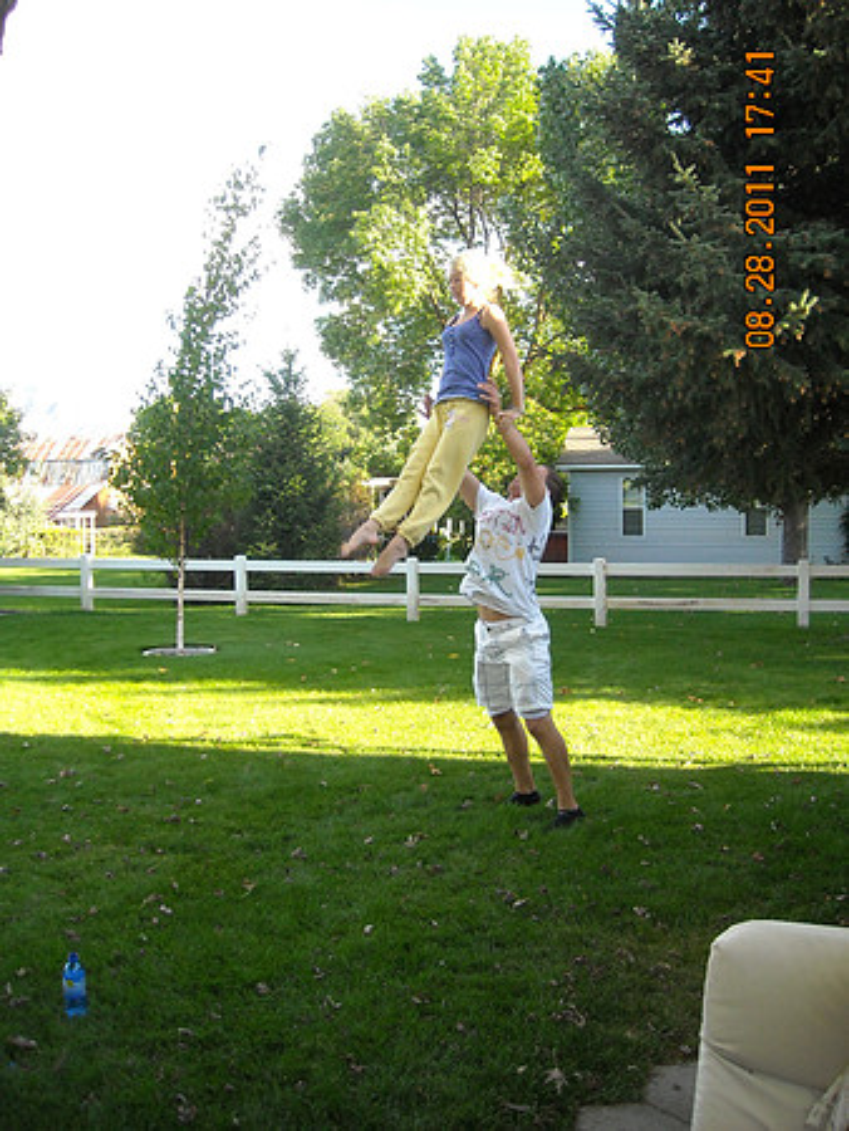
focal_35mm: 35
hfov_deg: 40.7
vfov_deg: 52.6
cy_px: 566
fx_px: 1143
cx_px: 424
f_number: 2.8
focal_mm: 5.7
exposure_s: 1/250
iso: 175
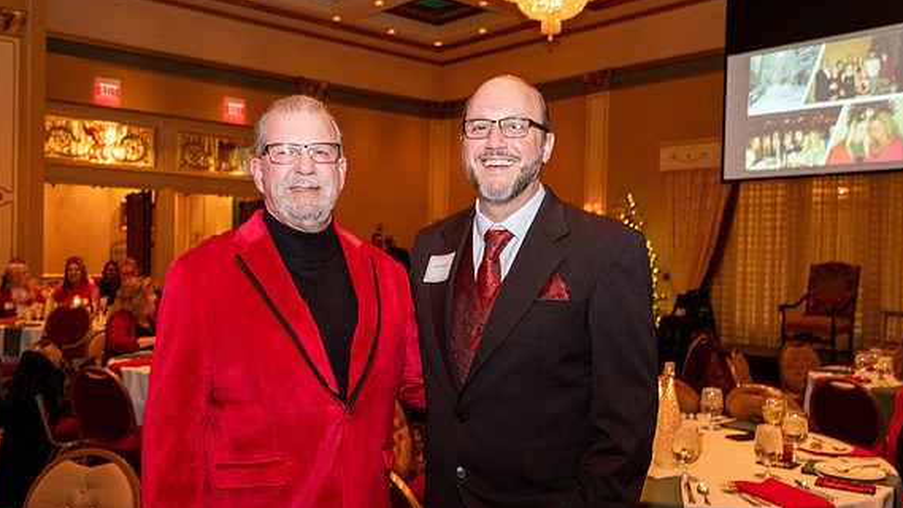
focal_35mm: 31
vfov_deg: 37.7
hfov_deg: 62.6
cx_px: 448
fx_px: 742
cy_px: 275
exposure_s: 1/125
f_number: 2.8
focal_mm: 19.6
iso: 2500
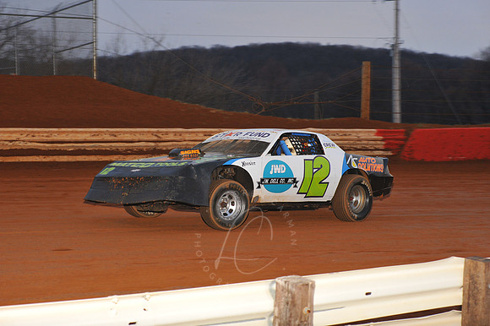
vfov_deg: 13.7
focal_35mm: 100
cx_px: 245
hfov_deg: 20.4
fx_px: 1360
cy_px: 163
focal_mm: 100
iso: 1250
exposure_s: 1/320
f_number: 7.1
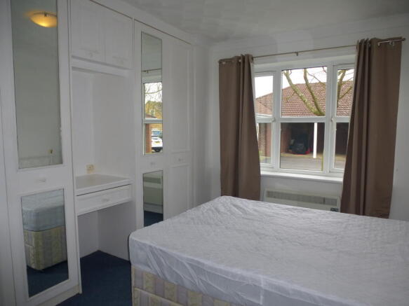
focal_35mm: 24
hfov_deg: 71.6
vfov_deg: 56.8
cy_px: 153
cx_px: 204
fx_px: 284
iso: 160
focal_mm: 4.3
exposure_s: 1/60
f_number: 3.3
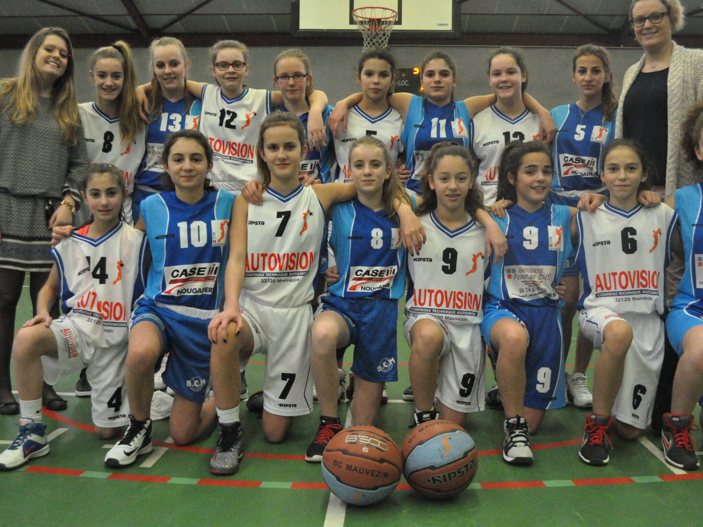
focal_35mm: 38
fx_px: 772
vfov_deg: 37.7
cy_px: 252
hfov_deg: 49.0
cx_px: 370
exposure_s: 1/500
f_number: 4
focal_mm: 22
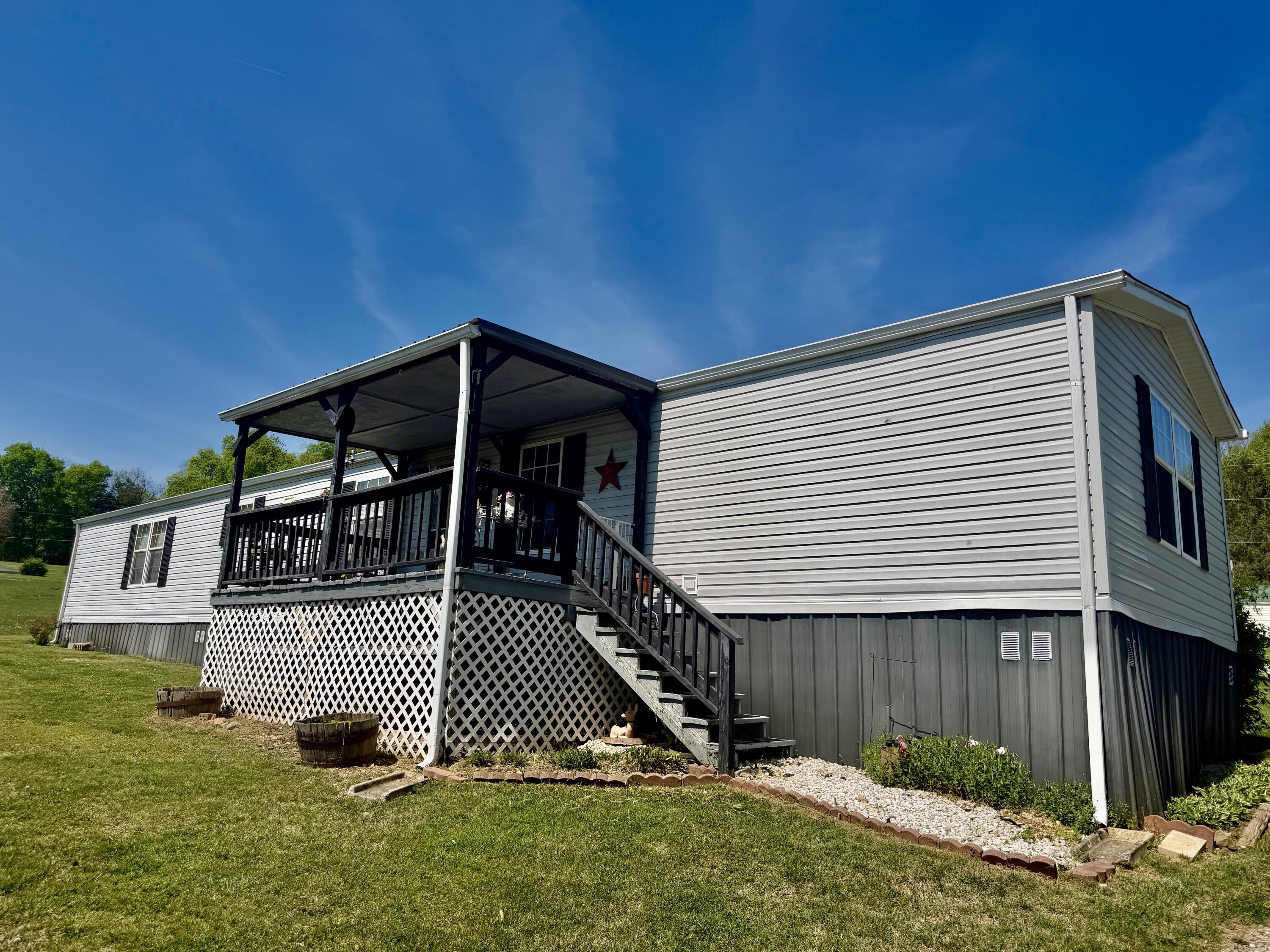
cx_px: 635
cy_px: 476
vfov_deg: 56.8
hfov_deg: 71.6
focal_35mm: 24
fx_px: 881
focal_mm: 6.76
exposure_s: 1/8130
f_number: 1.78
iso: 80
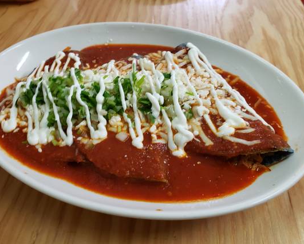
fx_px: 252
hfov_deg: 62.2
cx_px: 148
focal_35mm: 28
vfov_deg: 51.5
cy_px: 123
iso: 250
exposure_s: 1/40
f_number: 2.4
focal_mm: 4.3
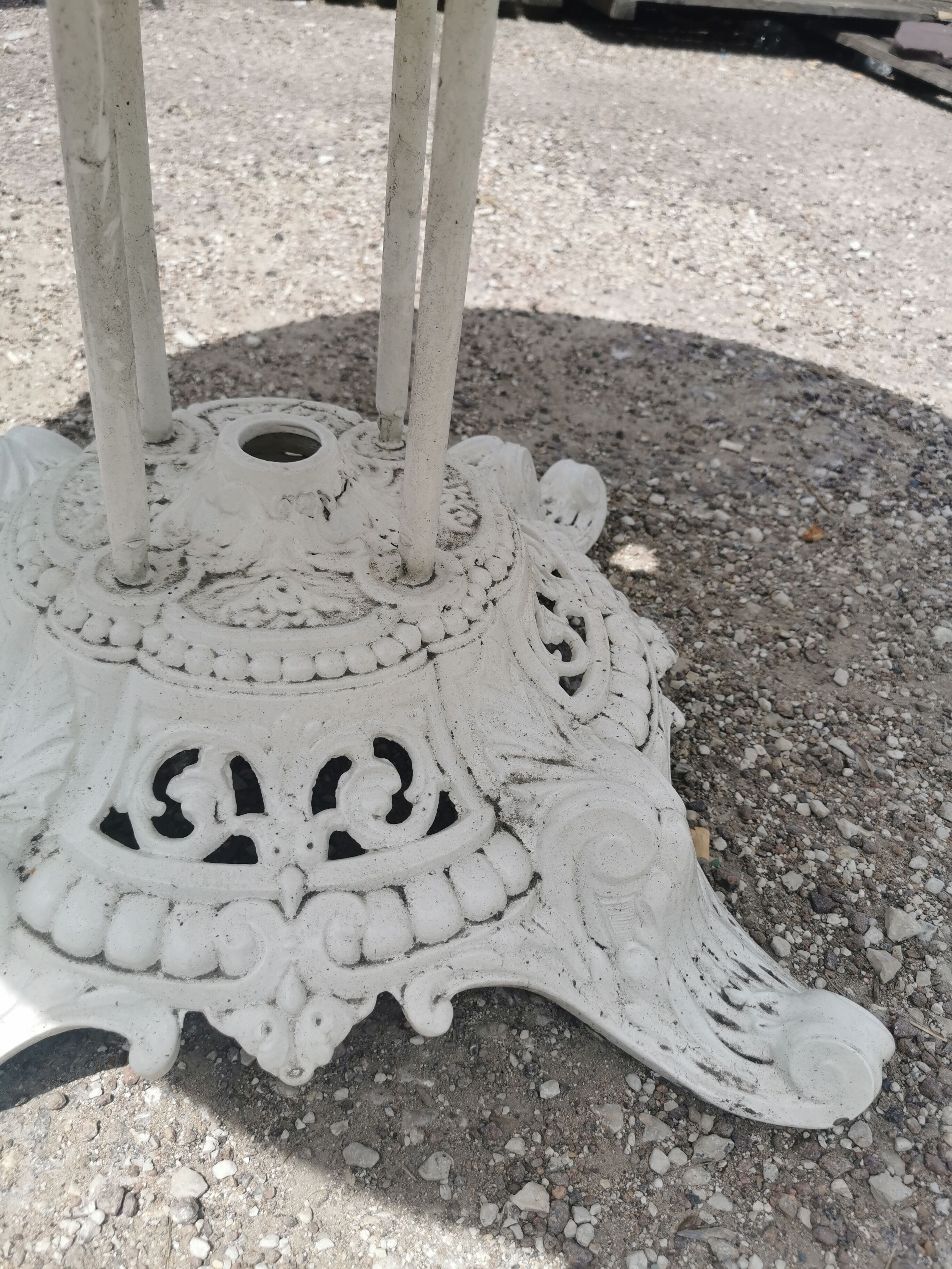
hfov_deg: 51.4
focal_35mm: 27
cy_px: 634
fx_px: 990
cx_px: 476
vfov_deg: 65.3
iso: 50
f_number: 1.6
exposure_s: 1/3636
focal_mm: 5.56
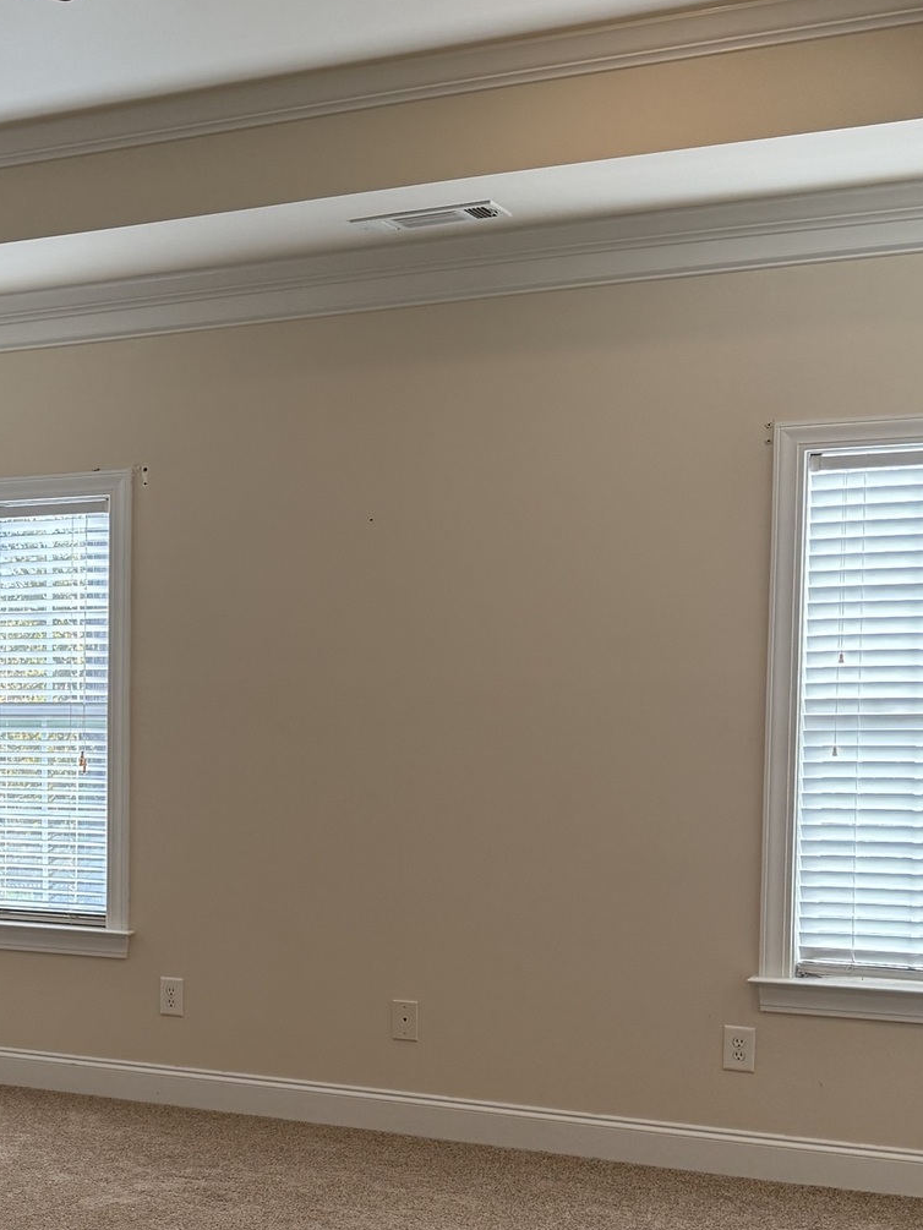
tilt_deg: -3.8
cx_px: -6
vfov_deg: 34.6
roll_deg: -0.3
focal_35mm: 55
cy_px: 824
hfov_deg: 25.2
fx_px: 1955
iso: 160
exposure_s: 1/233
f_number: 1.78
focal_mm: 6.76
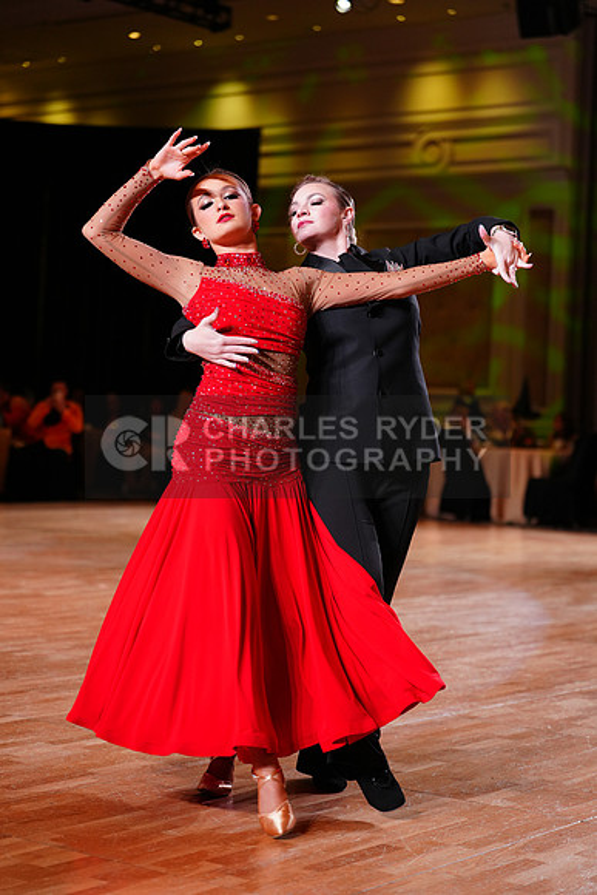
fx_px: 1740
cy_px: 448
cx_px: 298
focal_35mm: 70
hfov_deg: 19.5
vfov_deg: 28.8
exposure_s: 1/400
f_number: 2.8
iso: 1250
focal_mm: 70
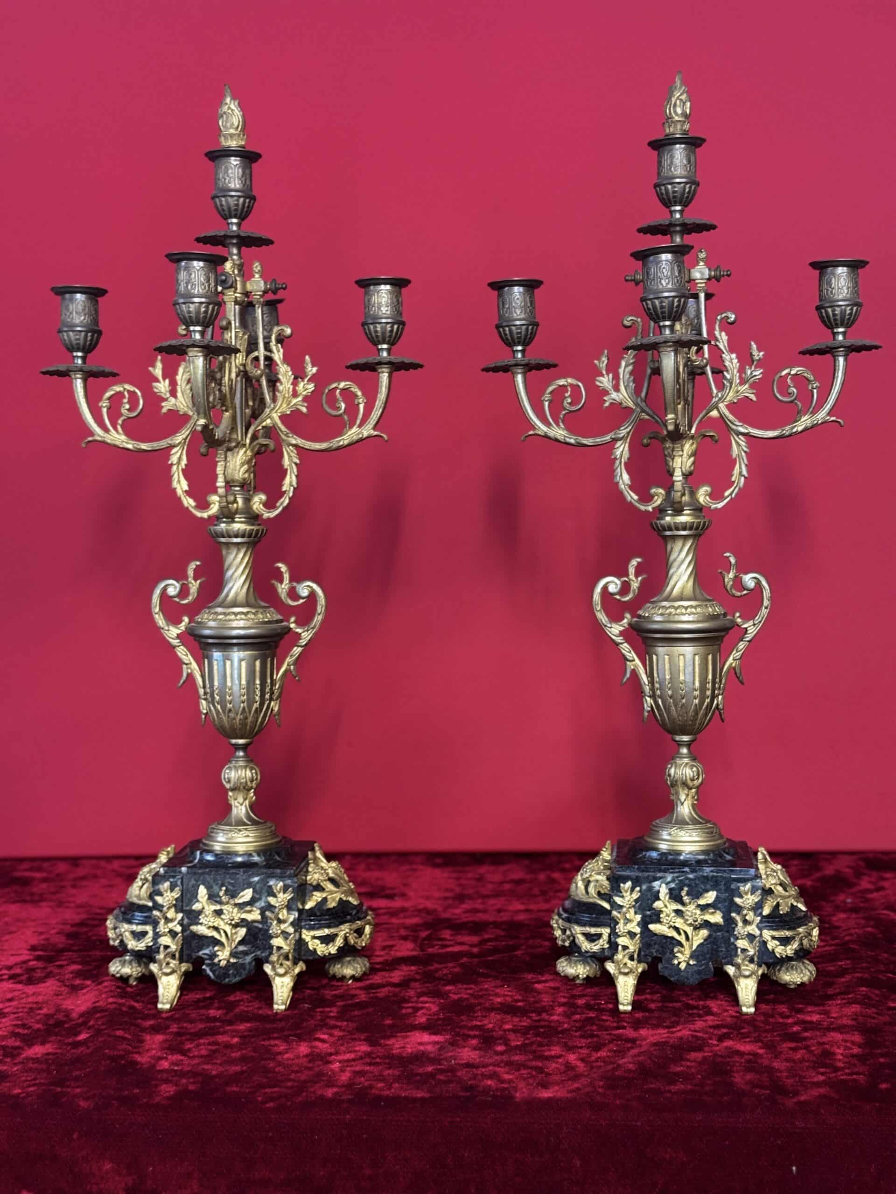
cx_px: 448
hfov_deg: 30.3
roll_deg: +0.8
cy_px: 597
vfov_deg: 39.7
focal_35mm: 48
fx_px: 1657
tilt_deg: -3.7
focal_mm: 6.76
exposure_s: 1/33
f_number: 1.78
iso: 200
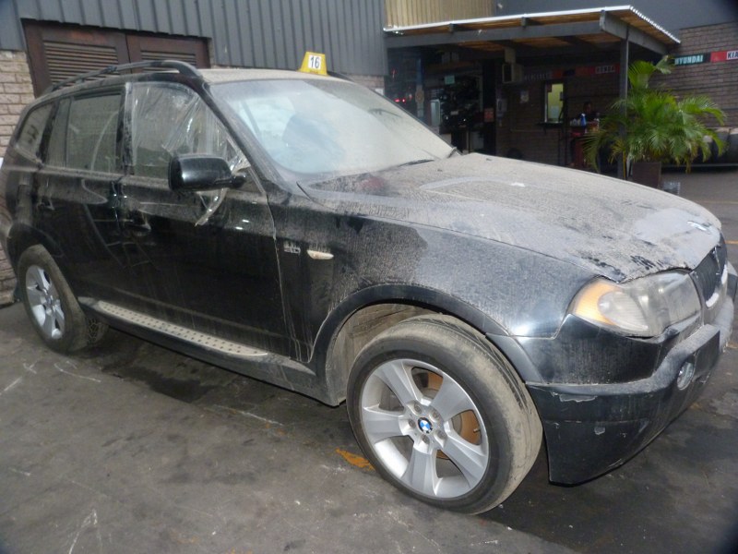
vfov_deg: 54.9
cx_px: 369
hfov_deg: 69.4
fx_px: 533
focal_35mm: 25
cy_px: 277
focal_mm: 4.5
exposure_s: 1/60
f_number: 2.8
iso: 250
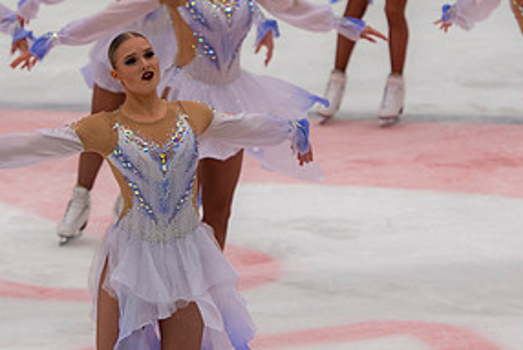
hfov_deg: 4.8
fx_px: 6192
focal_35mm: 426
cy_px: 120
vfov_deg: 3.2
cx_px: 148
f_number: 3.5
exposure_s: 1/400
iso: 500
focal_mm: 140
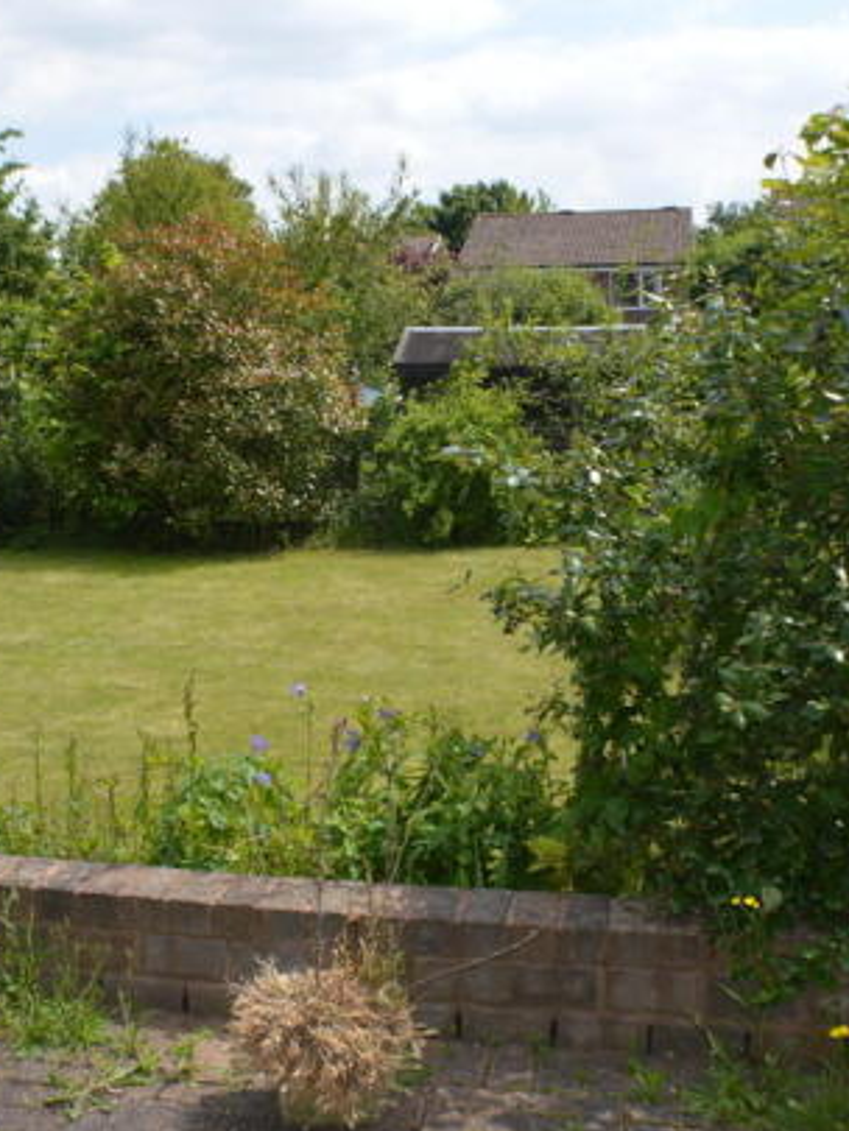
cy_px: 584
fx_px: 1830
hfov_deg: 25.9
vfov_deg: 34.3
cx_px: 249
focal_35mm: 56
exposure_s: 1/200
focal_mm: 24
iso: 100
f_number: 7.1
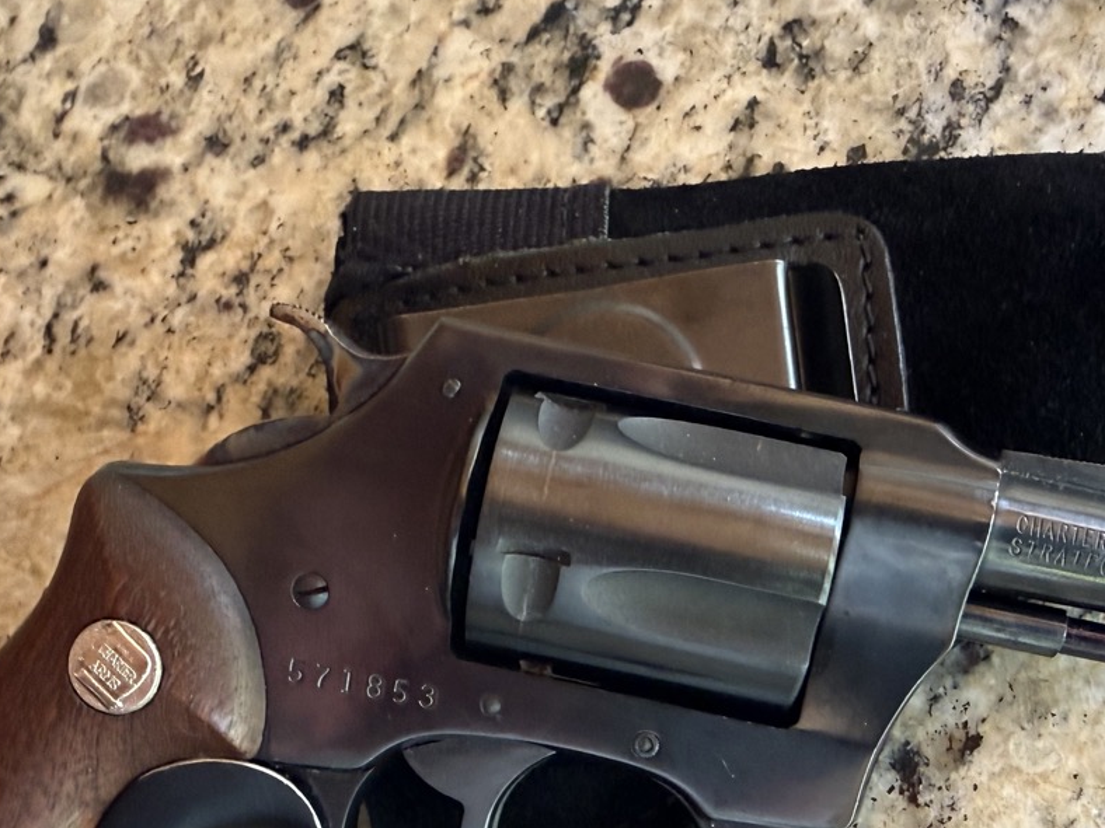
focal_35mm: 39
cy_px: 650
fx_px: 1245
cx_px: 658
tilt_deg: -65.9
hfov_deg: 47.6
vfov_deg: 35.7
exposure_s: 1/65
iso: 320
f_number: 2.2
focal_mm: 2.22
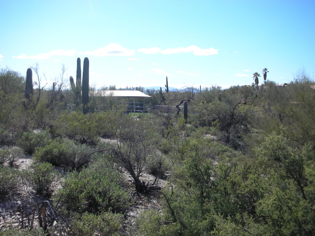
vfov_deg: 36.8
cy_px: 129
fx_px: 355
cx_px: 155
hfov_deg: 47.9
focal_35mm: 39
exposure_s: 1/80.8
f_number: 8.5
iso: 50
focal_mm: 5.8
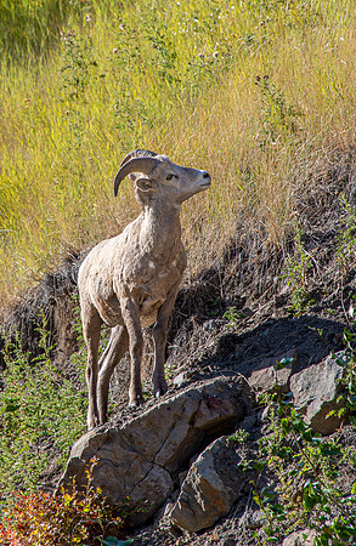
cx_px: 108
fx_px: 8461
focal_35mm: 561
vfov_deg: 3.7
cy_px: 208
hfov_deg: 2.4
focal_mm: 300
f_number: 9
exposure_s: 1/400
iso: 320
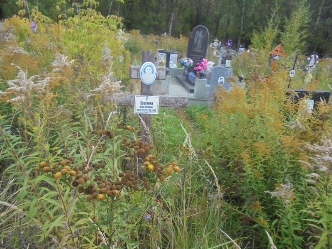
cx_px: 166
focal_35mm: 26
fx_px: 249
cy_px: 124
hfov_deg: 67.3
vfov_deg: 53.1
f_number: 3.5
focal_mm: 4.6
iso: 400
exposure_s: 1/250
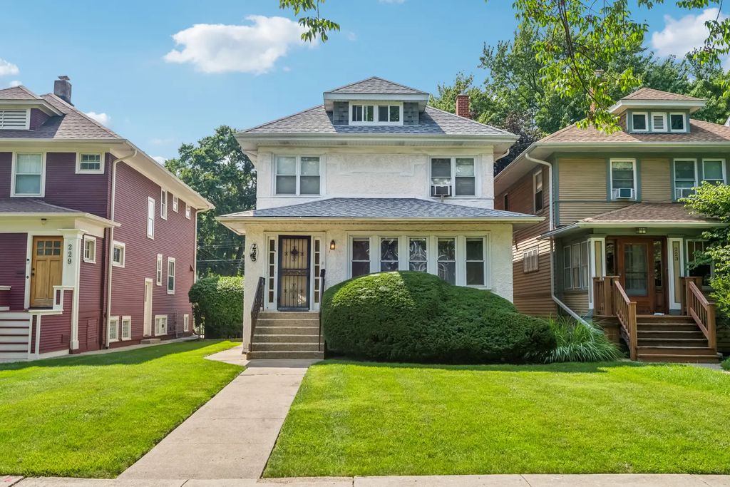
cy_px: 244
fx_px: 649
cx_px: 365
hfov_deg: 58.7
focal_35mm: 32
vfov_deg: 41.1
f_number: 11
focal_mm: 32
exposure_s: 1/250
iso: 200
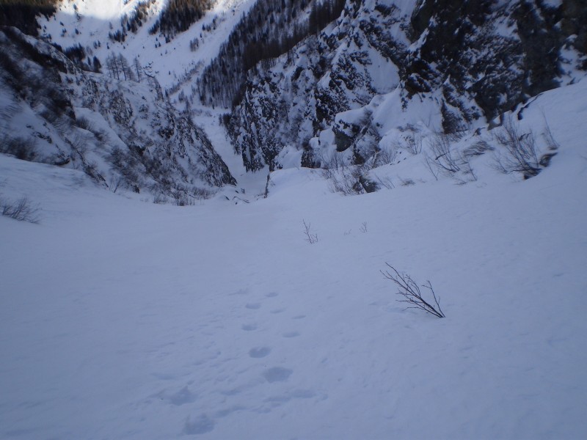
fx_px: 610
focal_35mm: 36
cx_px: 294
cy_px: 220
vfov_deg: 39.7
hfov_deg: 51.4
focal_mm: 6.3
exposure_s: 1/1000
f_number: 4.6
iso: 64
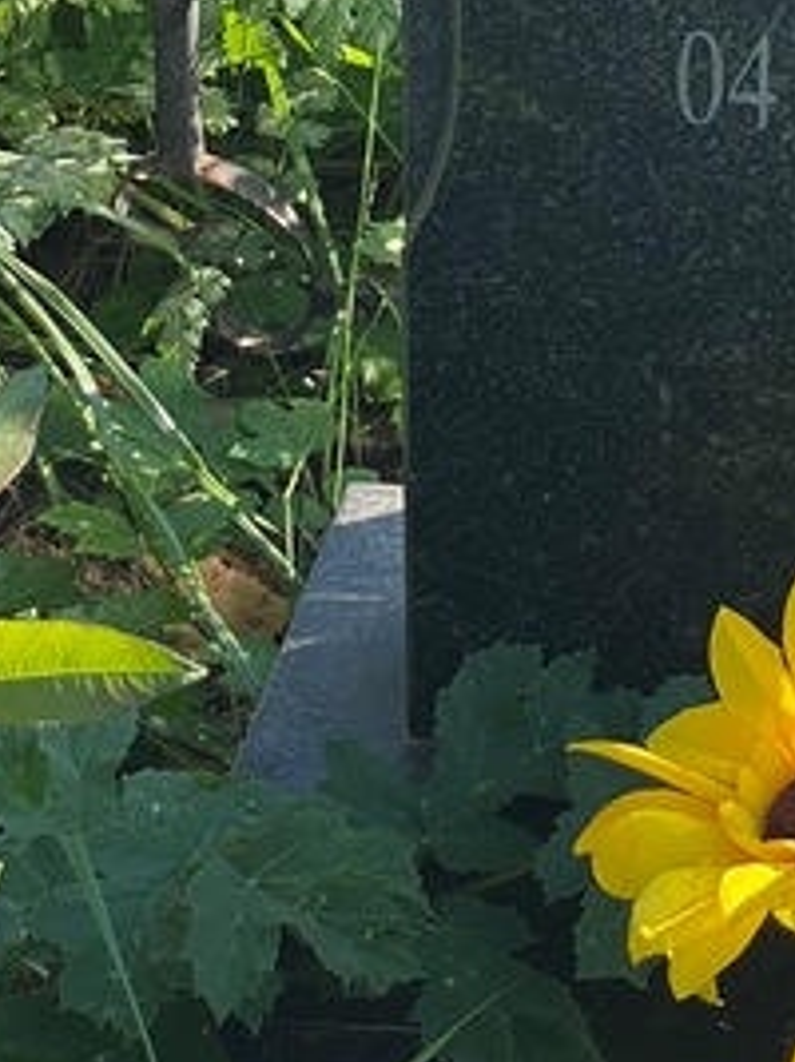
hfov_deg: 9.1
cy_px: -95
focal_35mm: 156
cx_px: 1407
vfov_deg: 12.5
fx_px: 4781
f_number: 2
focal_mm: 6
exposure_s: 1/331
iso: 20
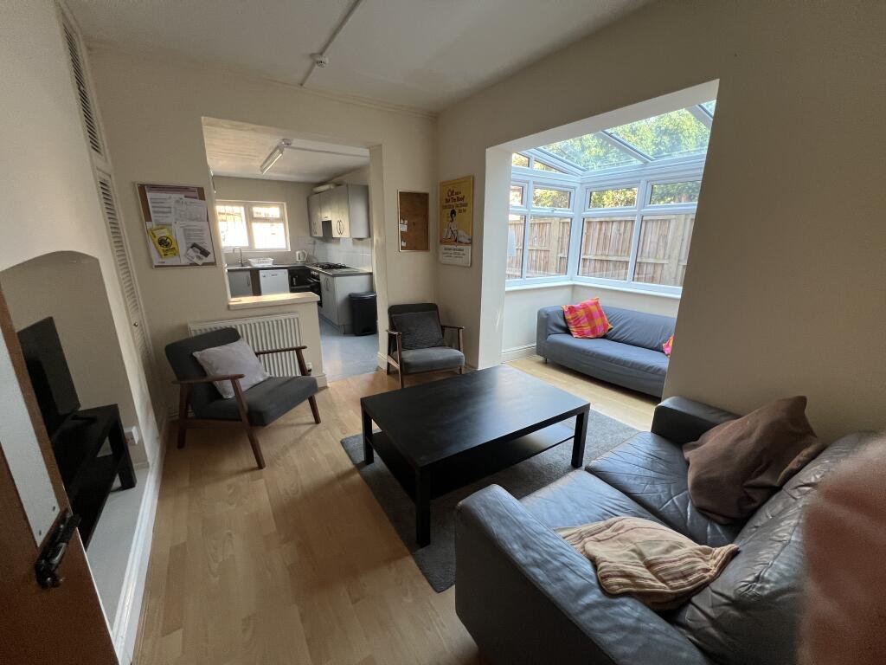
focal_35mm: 13
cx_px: 443
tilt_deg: -16.9
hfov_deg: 106.2
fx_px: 333
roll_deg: -1.3
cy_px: 332
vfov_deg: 89.9
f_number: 1.8
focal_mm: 1.57
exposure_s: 1/99
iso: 160
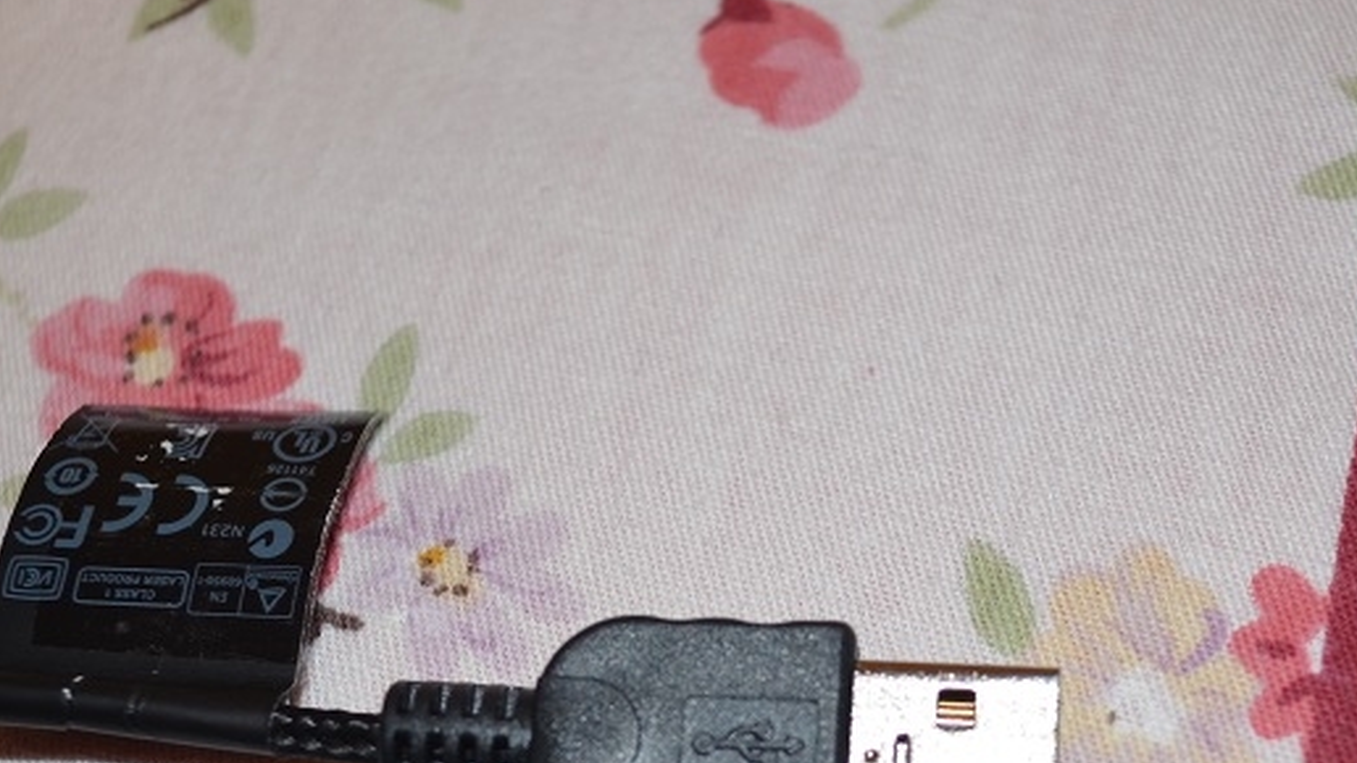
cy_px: 721
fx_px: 2626
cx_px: 792
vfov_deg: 16.3
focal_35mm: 73
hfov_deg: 28.9
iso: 360
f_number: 4.2
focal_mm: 26
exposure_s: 1/60
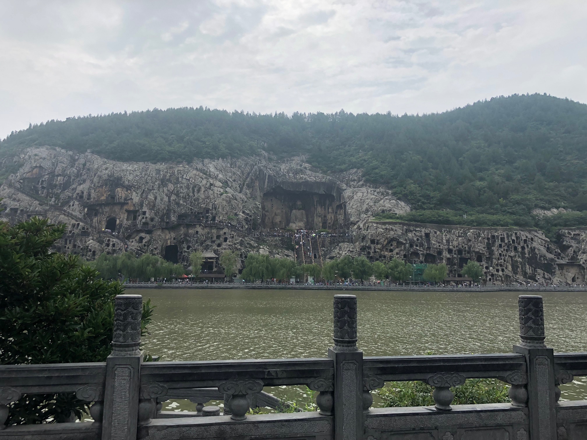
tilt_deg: +5.9
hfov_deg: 63.4
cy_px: 220
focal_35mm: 28
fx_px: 475
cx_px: 294
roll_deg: -0.5
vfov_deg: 49.7
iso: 20
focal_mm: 3.99
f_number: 1.8
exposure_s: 1/3436
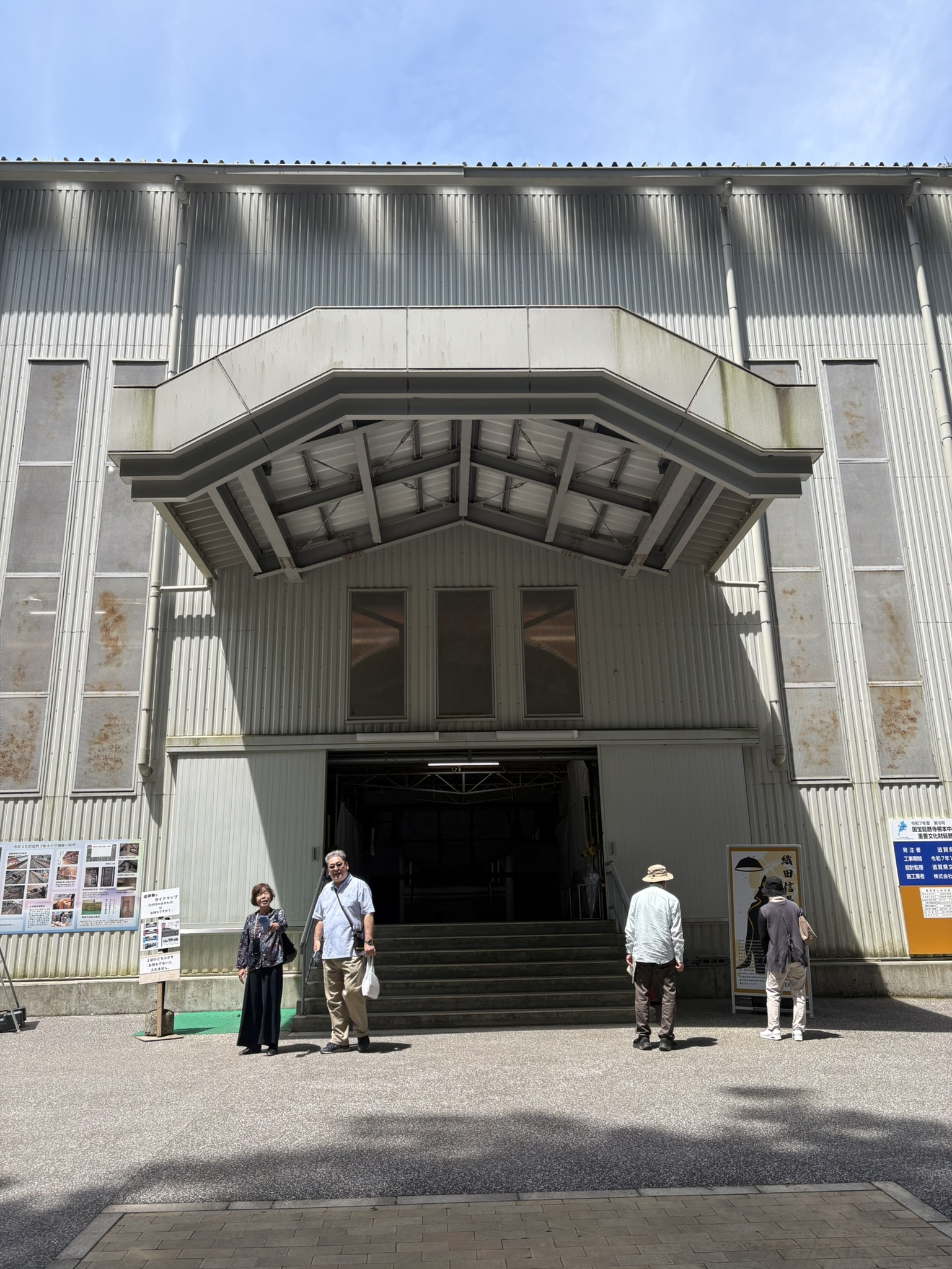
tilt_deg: +16.4
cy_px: 634
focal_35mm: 26
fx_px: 953
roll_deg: +1.0
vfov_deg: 67.3
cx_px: 476
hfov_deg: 53.1
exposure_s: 1/1337
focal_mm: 5.96
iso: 50
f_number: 1.6
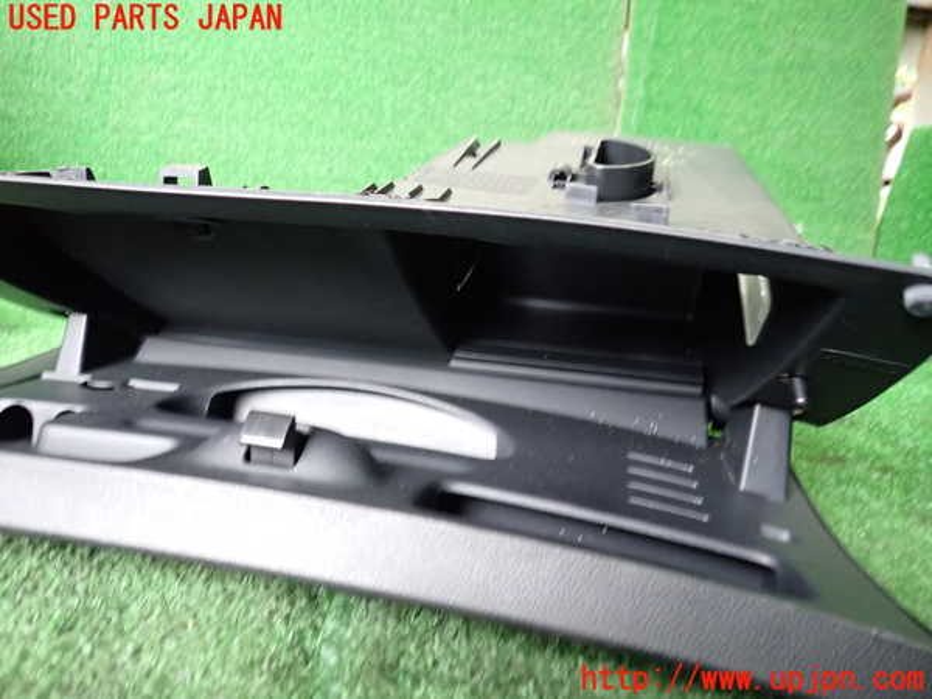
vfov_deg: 54.9
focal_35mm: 25
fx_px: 673
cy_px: 350
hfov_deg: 69.4
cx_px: 466
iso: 640
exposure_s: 1/30
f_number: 2
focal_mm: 4.5
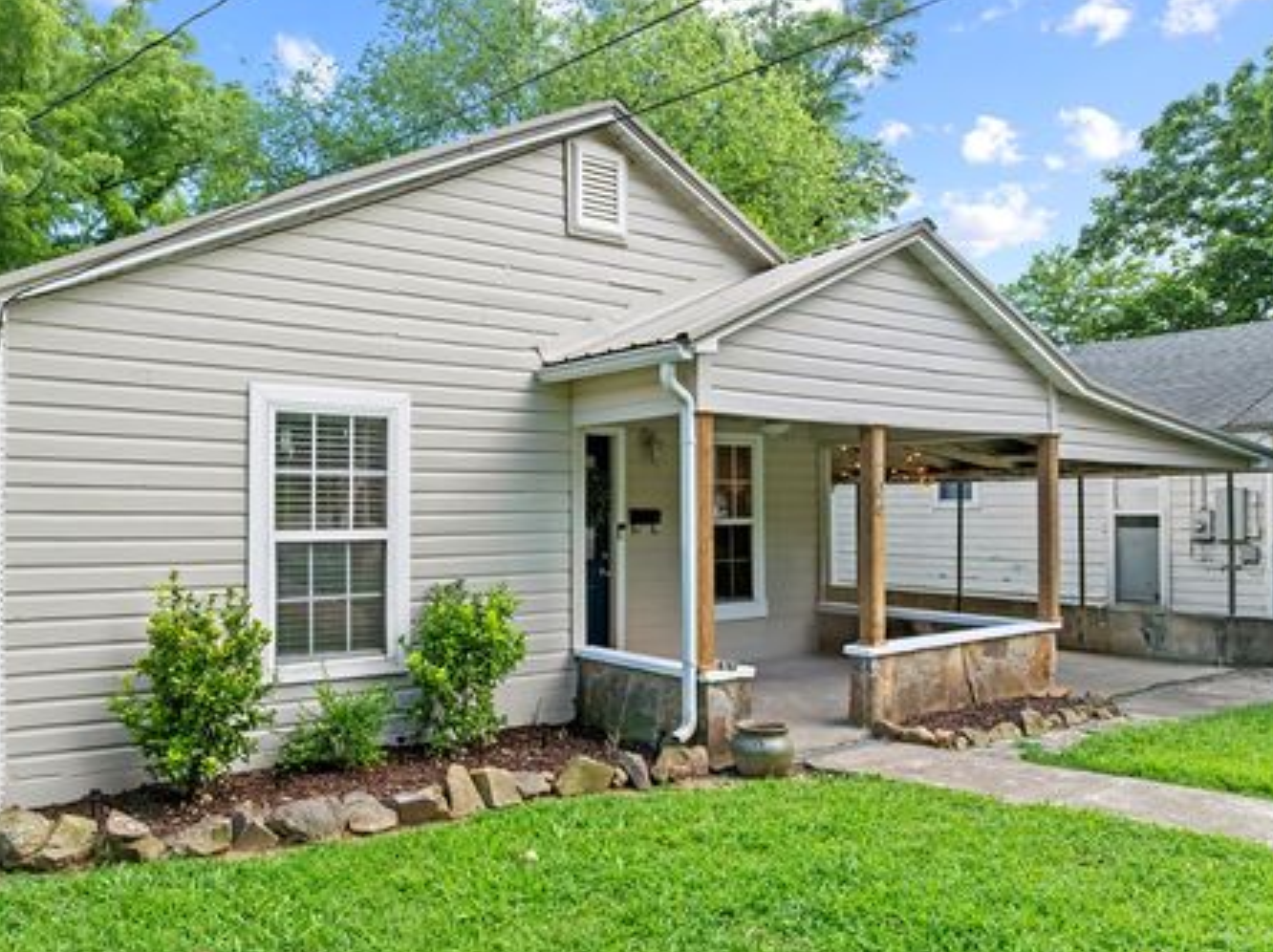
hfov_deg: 65.2
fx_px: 992
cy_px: 499
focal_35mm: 27
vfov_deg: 51.2
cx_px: 565
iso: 400
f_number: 2.8
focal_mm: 12.29
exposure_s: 1/640
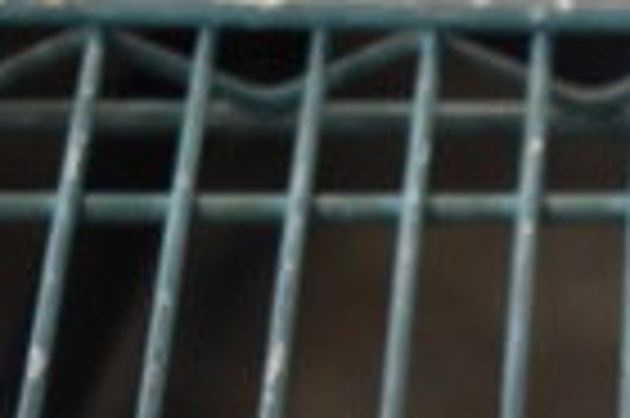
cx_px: 1143
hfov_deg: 9.4
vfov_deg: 6.3
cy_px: 897
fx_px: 3653
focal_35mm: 209
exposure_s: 1/50
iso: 1250
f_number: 4.5
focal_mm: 32
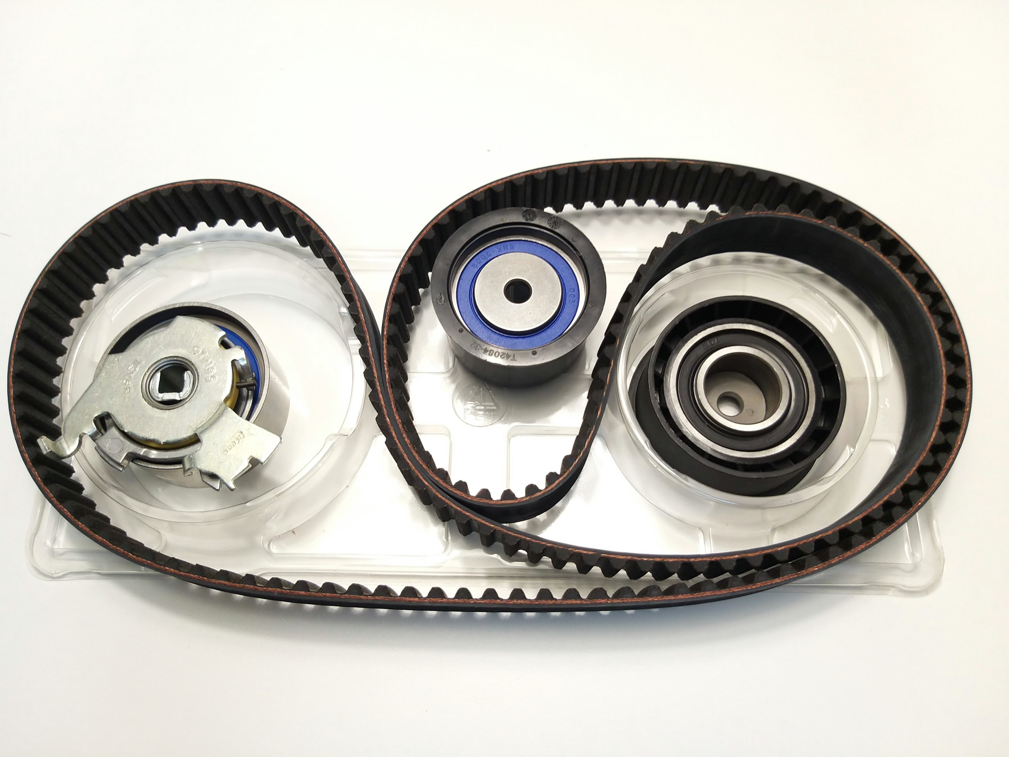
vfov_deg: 53.1
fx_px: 758
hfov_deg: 67.3
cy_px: 378
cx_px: 504
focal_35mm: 26
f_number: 1.7
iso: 80
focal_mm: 3.93
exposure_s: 1/50
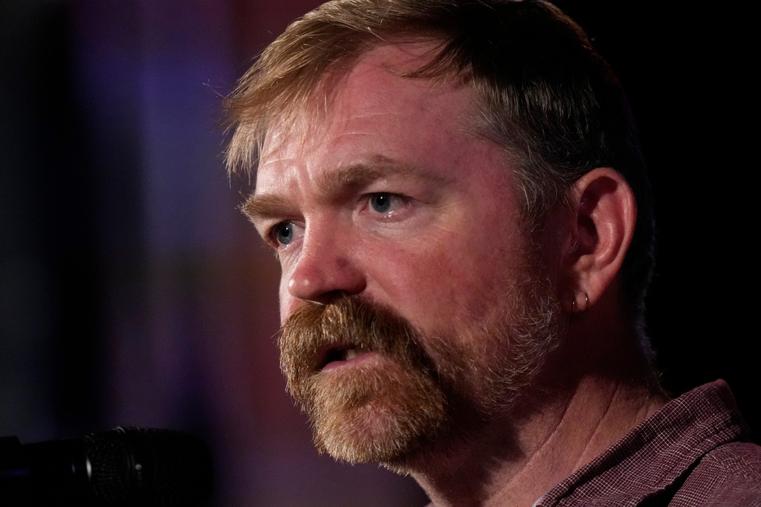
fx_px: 12679
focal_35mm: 600
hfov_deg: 3.4
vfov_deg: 2.3
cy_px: 254
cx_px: 380
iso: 6400
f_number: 2.8
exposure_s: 1/1600
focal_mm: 400
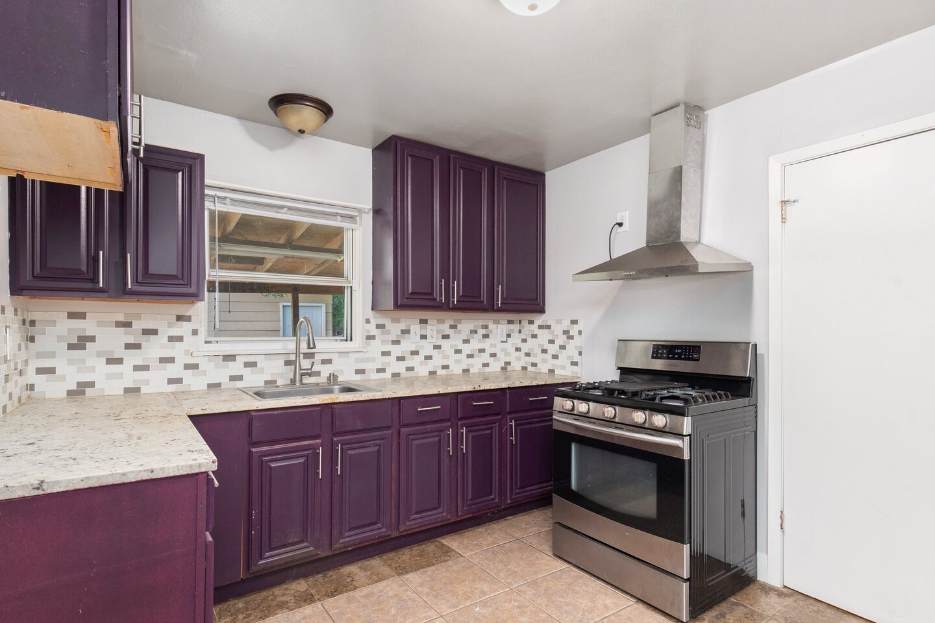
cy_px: 328
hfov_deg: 90.0
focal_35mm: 18
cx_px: 458
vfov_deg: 67.3
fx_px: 467
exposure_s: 1/1.25
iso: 800
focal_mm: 16
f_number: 8
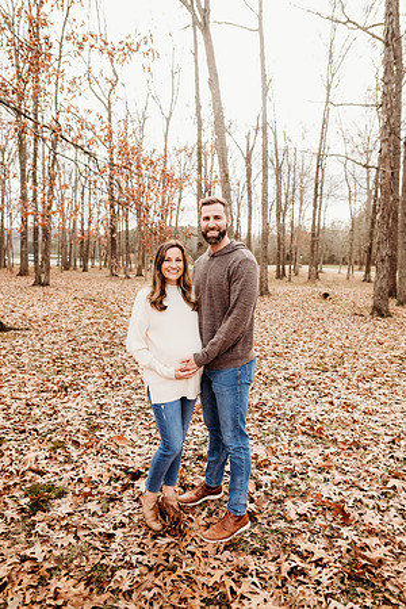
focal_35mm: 24
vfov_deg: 73.7
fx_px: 406
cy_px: 304
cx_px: 203
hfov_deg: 53.1
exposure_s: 1/250
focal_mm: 24
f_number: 3.2
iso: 125
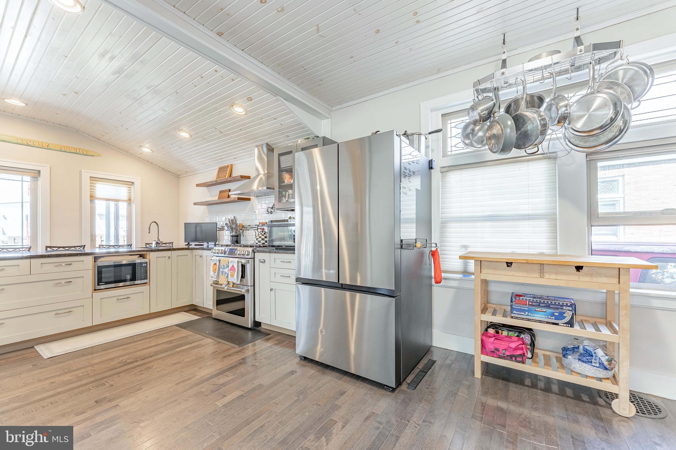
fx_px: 263
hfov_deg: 104.3
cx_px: 338
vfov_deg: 81.2
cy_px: 225
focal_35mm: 14
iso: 320
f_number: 7.1
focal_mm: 14
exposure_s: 1/160
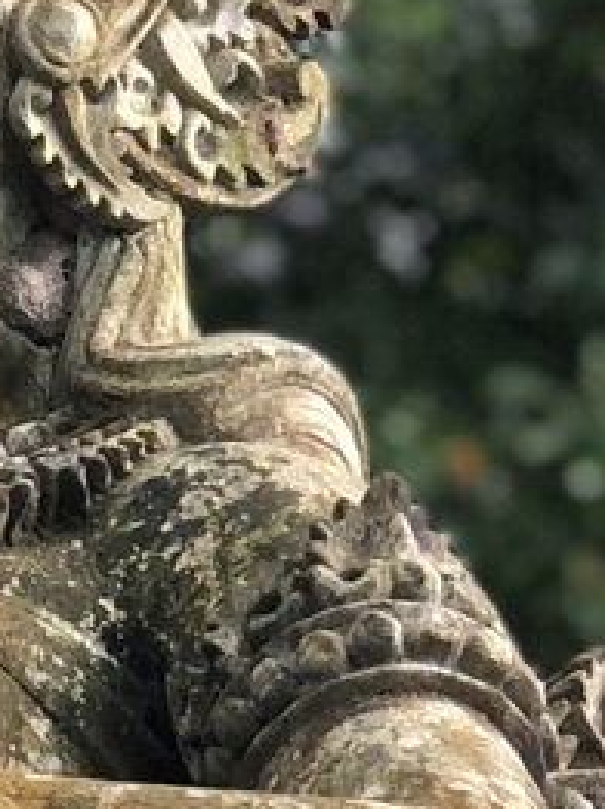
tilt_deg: +17.8
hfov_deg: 5.3
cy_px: 1217
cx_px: -232
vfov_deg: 7.0
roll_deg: -1.0
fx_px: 6489
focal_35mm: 278
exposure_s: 1/50
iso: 80
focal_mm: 6
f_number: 2.4
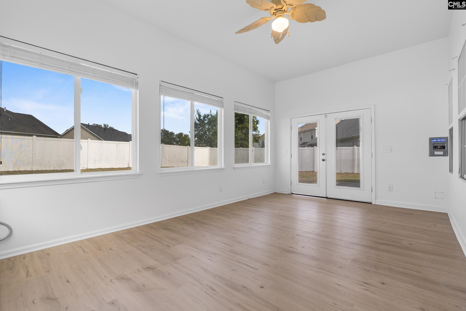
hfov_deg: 95.0
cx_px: 233
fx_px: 214
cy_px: 156
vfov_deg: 72.0
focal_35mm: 16
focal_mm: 11
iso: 200
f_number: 6.3
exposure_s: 1/25
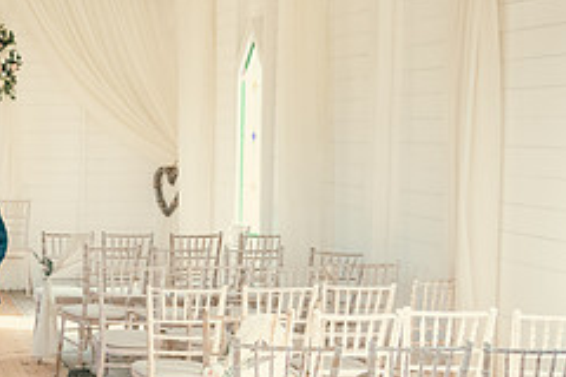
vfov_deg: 18.2
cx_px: -113
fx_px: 1179
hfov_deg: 24.5
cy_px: 223
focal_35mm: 75
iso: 400
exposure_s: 1/200
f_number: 3.5
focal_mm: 31
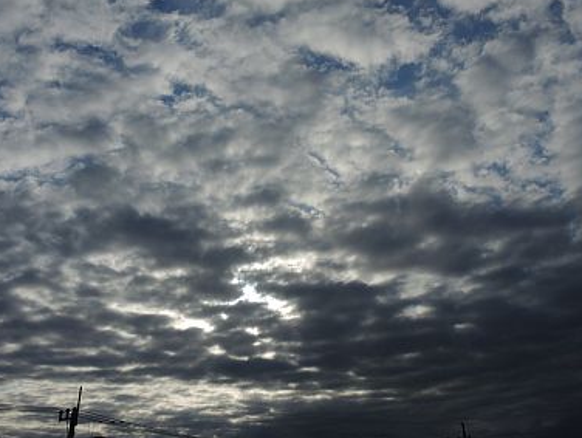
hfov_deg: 56.7
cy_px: 221
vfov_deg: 44.3
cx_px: 299
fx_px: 539
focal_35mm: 32
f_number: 8
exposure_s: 1/1000
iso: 100
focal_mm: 6
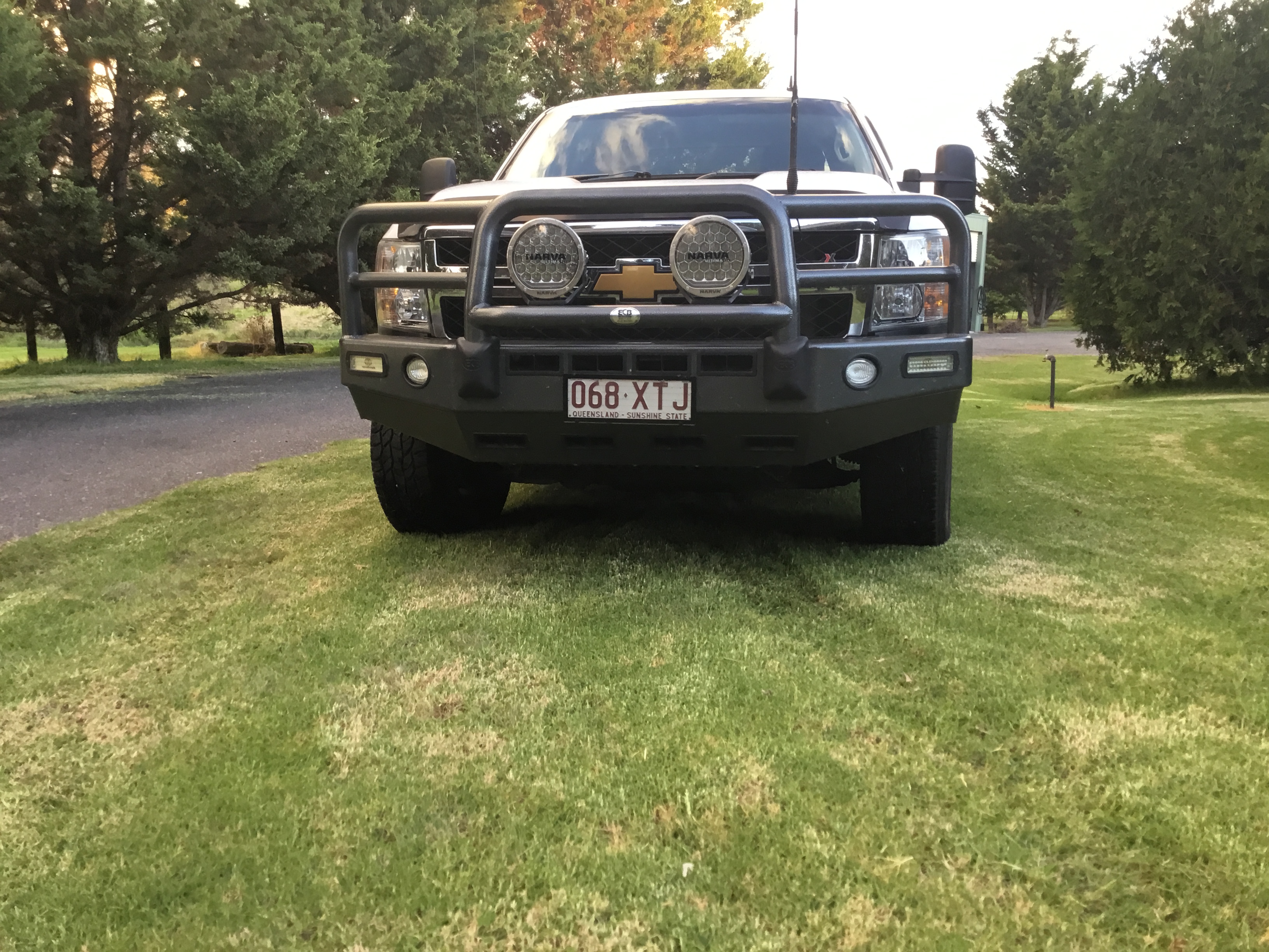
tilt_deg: -7.2
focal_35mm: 31
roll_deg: +0.4
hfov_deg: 58.4
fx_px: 1136
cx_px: 634
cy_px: 476
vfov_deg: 45.4
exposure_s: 1/33
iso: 32
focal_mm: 3.3
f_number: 2.4
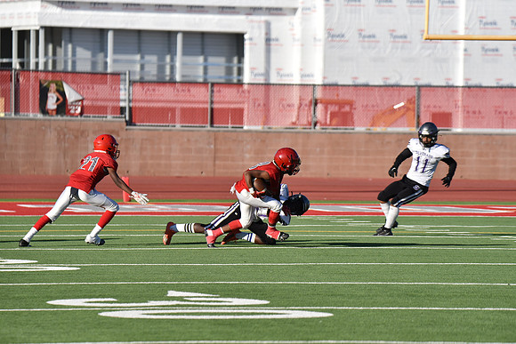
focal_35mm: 260
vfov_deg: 5.3
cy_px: 172
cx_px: 258
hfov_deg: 7.9
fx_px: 3727
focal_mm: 260
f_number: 5.6
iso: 640
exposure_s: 1/4000
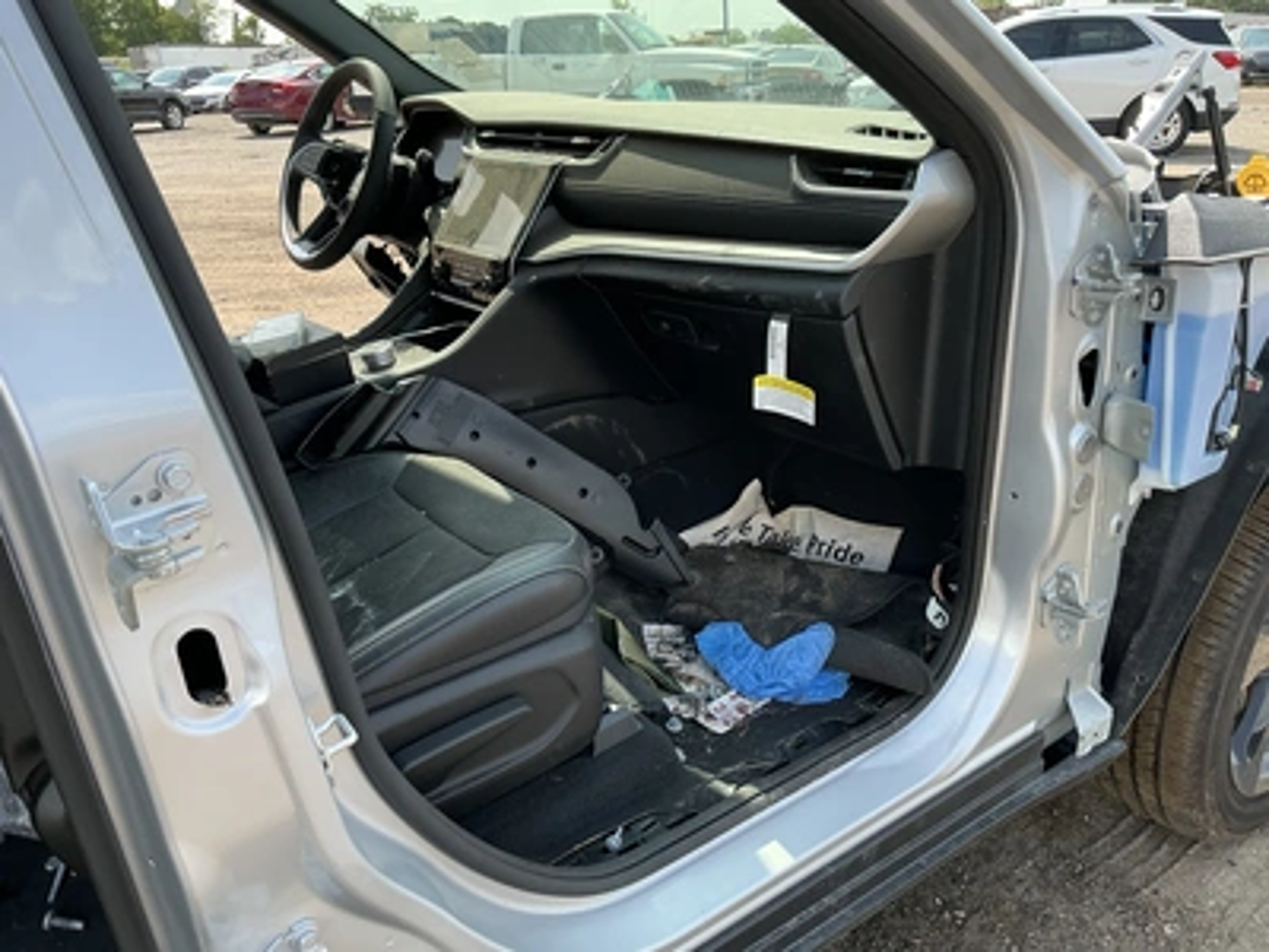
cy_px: 476
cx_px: 634
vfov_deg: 49.7
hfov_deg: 63.4
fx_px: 1026
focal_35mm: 28
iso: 25
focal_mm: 3
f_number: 1.8
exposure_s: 1/412
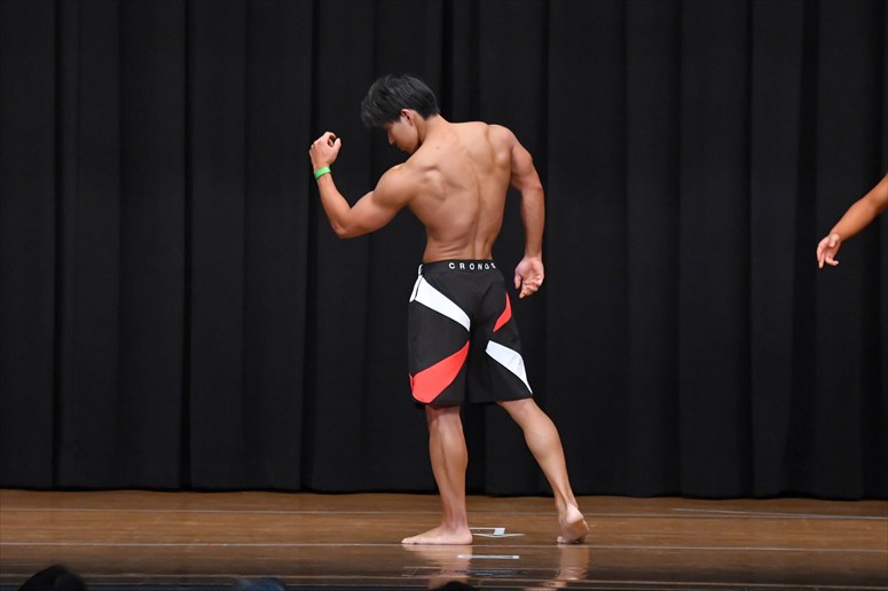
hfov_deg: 9.2
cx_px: 444
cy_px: 296
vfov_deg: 6.1
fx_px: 5547
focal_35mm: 225
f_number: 5.6
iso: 8000
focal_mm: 150
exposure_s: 1/400
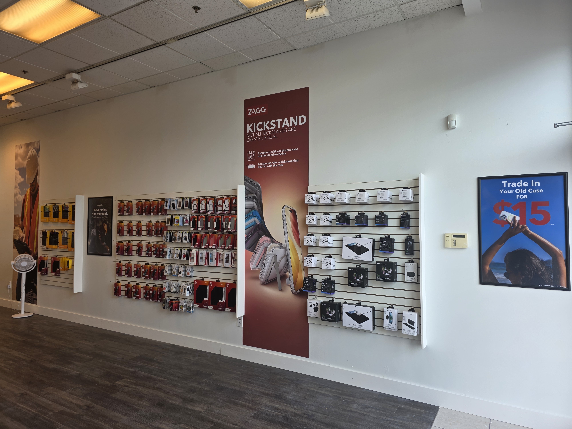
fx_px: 380
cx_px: 286
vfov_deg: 58.9
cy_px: 214
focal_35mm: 23
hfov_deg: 73.9
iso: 12
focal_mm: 6.3
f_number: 1.7
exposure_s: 1/55.6
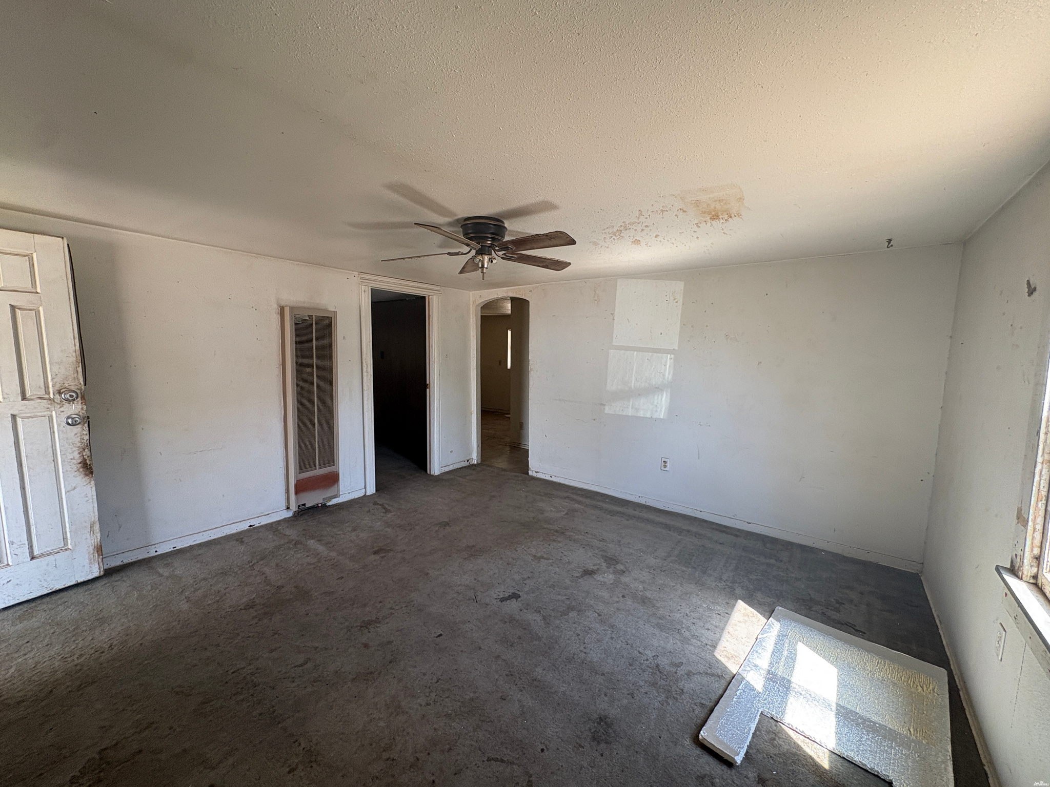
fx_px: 425
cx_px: 525
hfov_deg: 102.1
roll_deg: +0.3
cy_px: 394
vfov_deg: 85.7
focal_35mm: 14
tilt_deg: -5.4
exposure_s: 1/99
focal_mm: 2.22
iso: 100
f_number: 2.2
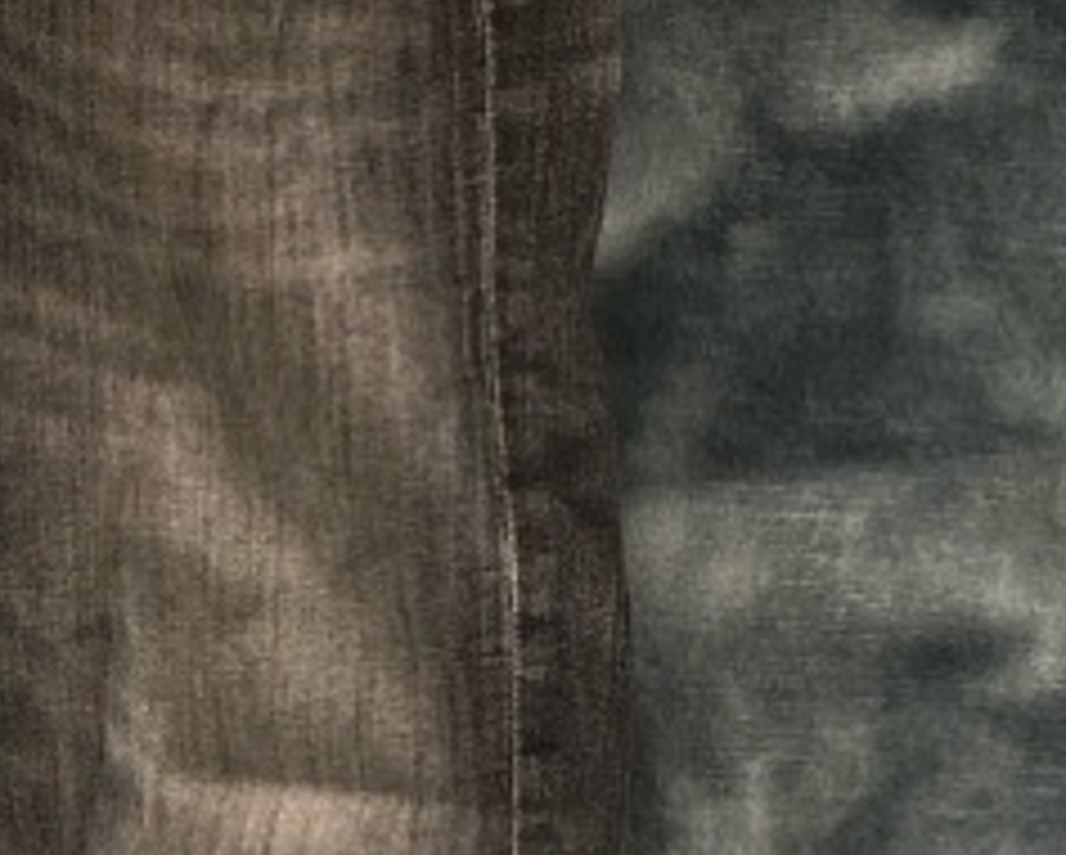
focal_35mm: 107
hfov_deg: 16.5
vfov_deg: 14.4
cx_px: -490
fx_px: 3379
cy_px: 639
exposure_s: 1/33
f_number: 1.8
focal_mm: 4.25
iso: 400
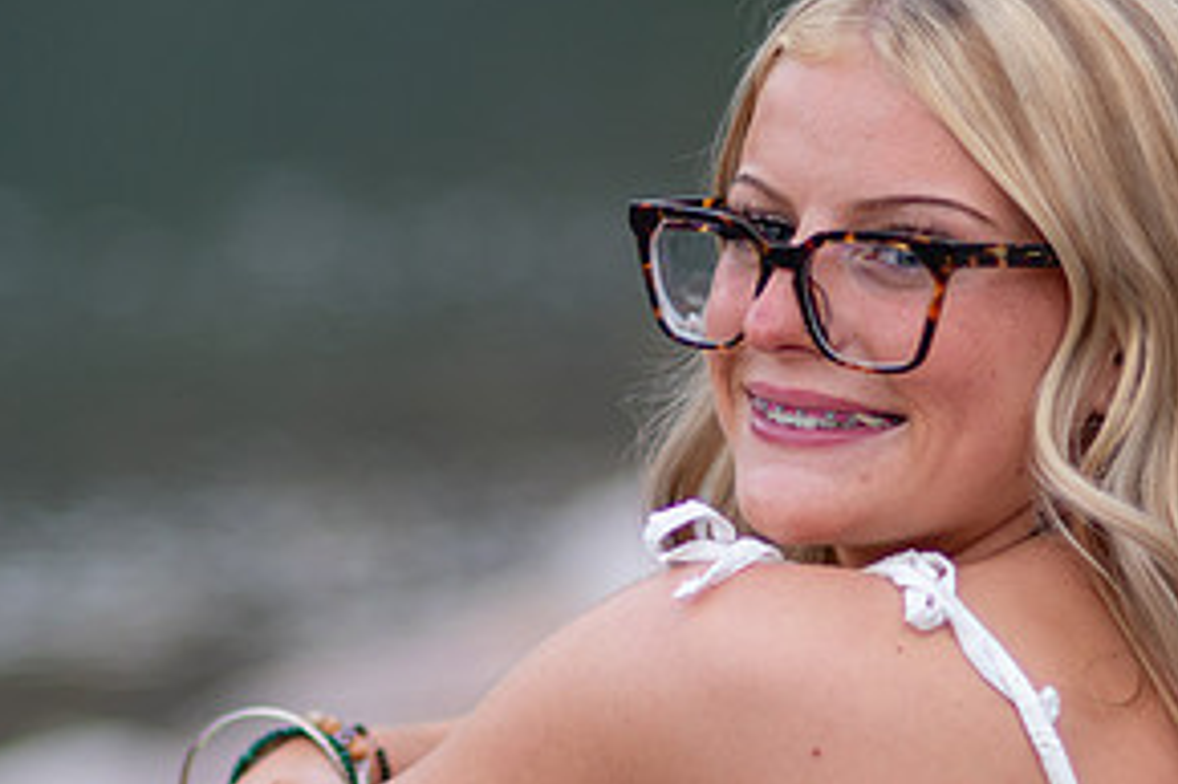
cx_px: 451
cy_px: 469
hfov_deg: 8.1
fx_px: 8339
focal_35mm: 255
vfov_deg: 5.4
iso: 200
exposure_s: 1/1000
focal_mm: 85
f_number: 1.8
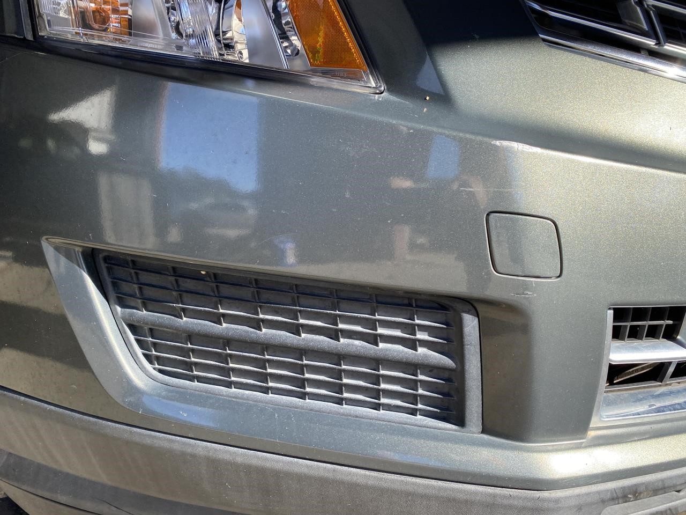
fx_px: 515
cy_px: 258
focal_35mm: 26
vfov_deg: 53.1
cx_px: 343
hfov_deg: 67.3
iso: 32
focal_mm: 4.25
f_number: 1.8
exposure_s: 1/662
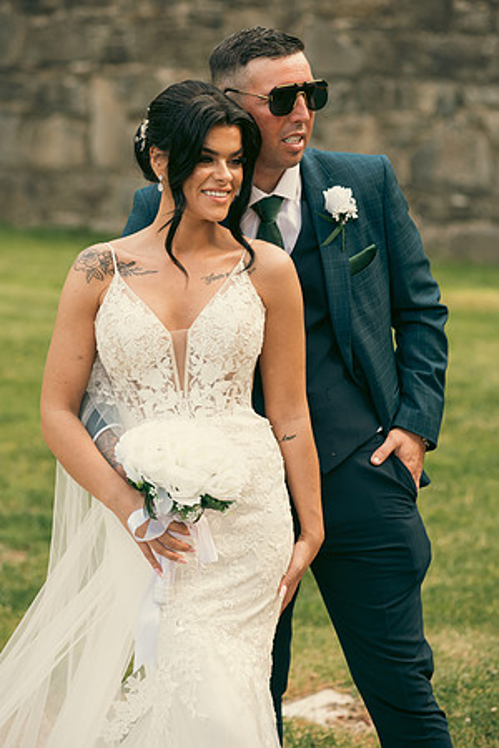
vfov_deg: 17.1
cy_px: 374
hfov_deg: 11.4
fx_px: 2495
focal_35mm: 120
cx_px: 250
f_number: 3.5
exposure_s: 1/200
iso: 100
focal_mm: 120
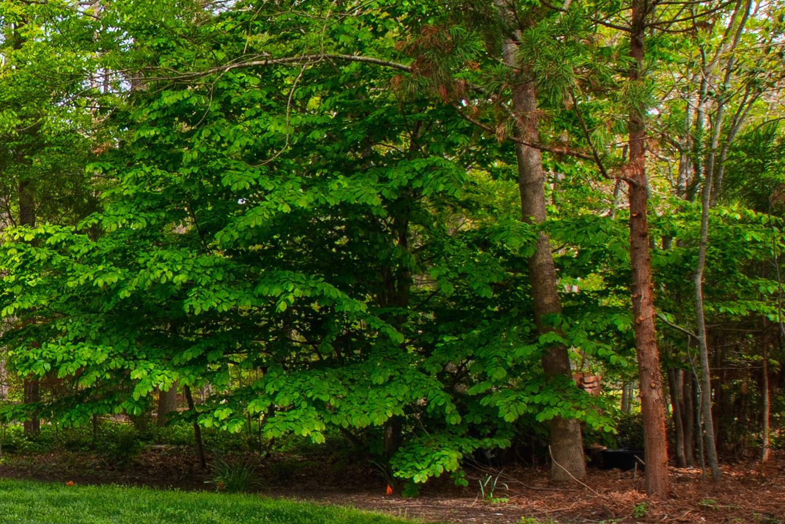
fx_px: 1374
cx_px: -264
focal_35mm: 63
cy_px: 421
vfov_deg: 21.3
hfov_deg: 26.5
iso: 100
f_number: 8
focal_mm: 10
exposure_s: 1/60
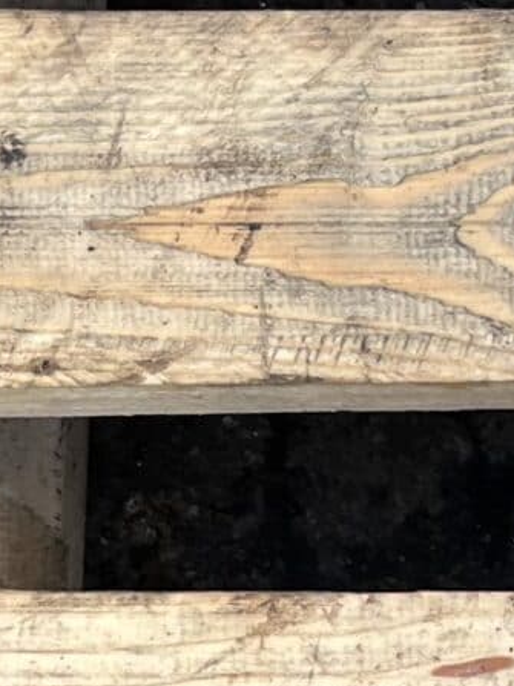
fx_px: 2951
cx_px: 1117
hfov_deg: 9.2
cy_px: 1028
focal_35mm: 149
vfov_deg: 12.6
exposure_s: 1/122
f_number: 1.6
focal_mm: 5.1
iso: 40
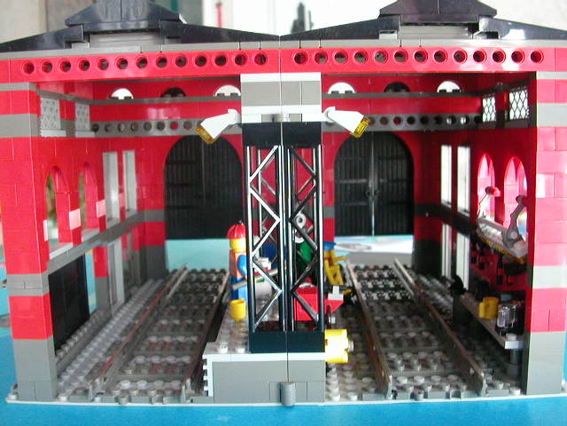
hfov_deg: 50.1
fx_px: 606
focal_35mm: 37
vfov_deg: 38.7
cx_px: 284
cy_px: 213
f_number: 2.7
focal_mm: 5.6
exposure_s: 1/19.7
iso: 400
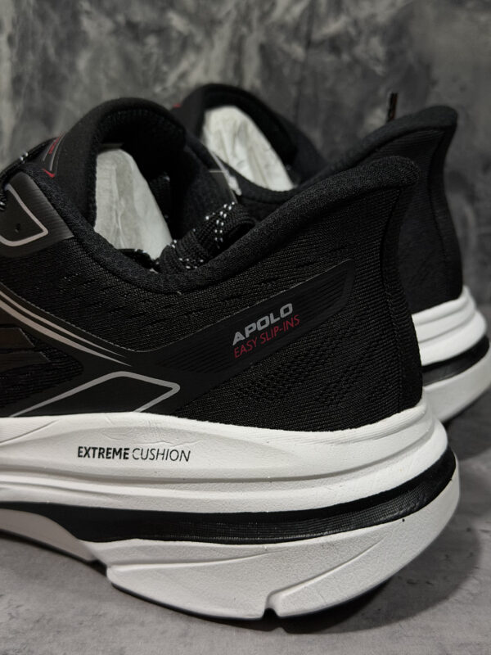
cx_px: 246
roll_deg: +0.3
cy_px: 328
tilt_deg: -18.9
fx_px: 908
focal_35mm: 48
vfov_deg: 39.7
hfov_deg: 30.3
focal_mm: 6.76
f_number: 1.78
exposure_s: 1/40
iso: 250
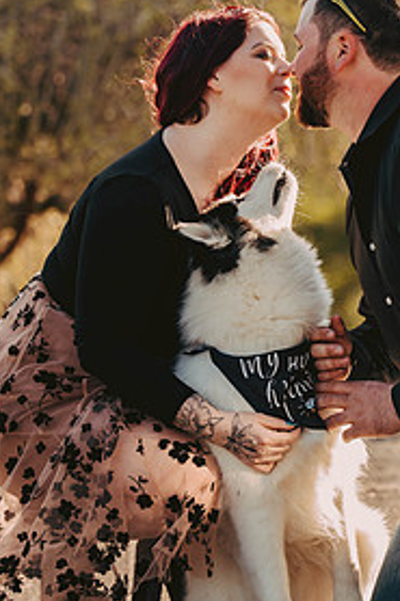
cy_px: 264
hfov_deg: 8.9
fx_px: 2570
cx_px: 272
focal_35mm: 154
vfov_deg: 13.3
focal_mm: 95
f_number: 2.8
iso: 400
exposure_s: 1/800
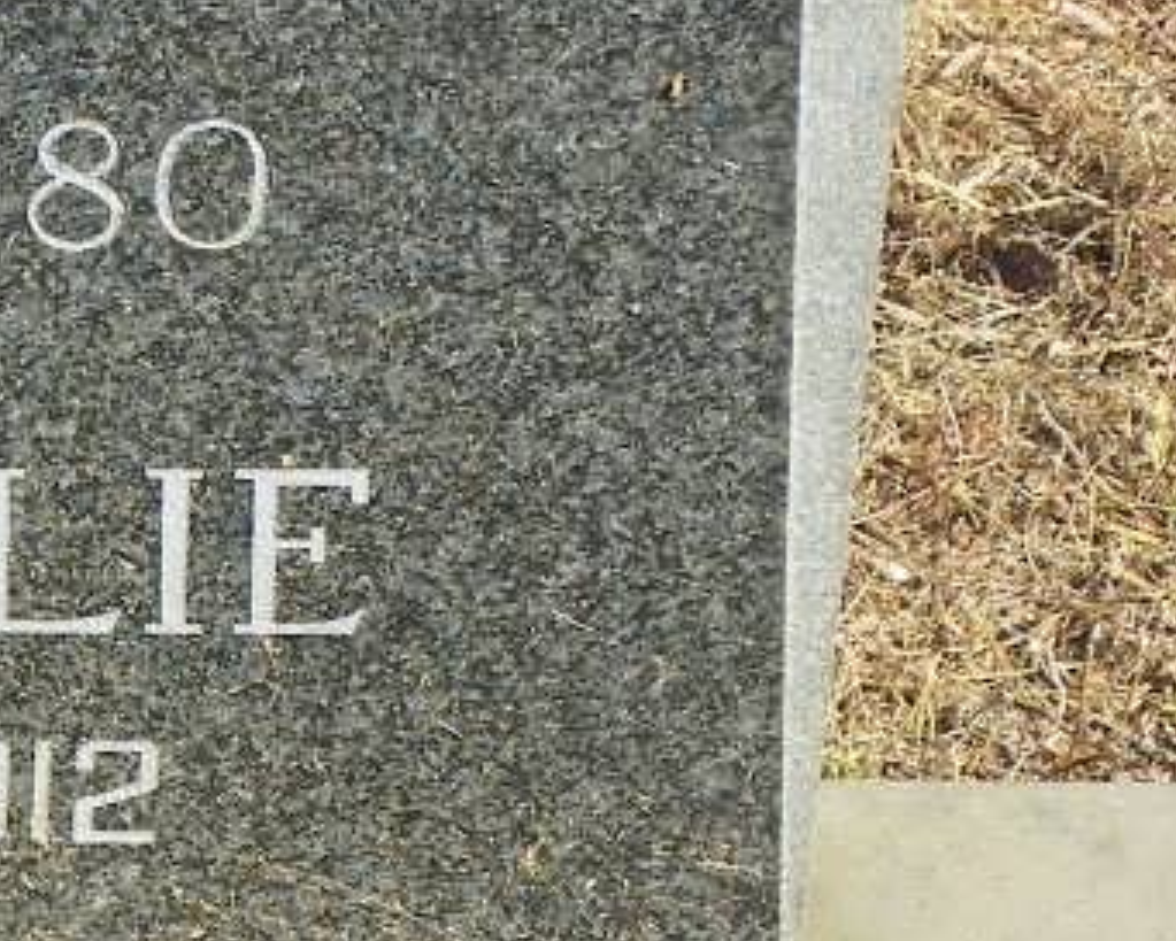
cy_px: 245
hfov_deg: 9.5
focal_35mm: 199
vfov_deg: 7.8
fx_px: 6928
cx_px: -448
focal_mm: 10.3
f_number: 4.5
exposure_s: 1/200
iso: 64
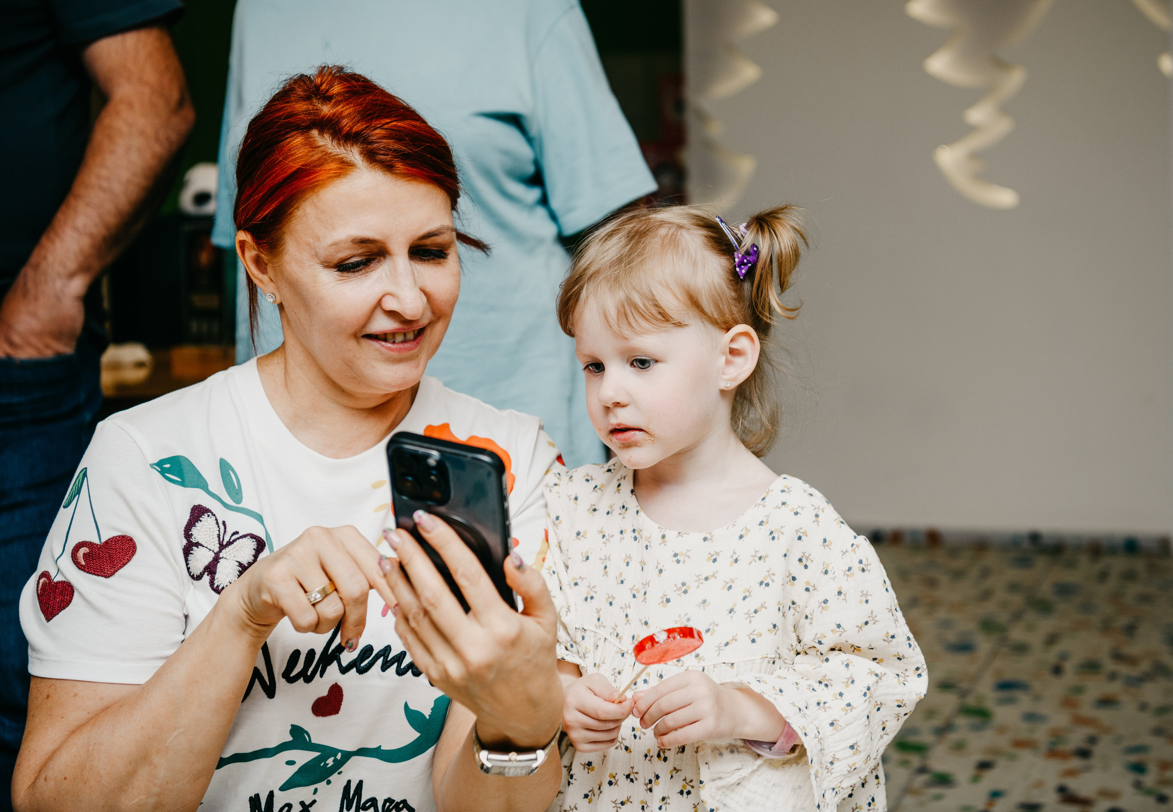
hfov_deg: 33.1
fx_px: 1971
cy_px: 357
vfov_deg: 23.3
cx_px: 682
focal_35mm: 60
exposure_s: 1/160
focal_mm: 52
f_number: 3.5
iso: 125
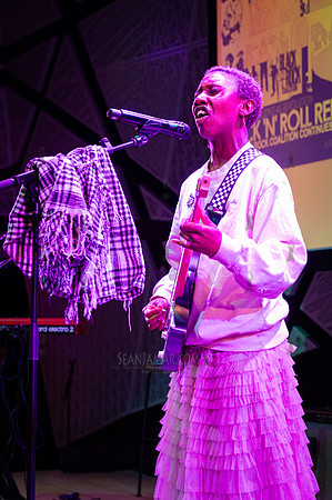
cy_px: 250
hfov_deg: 17.2
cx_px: 166
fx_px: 1095
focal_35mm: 79
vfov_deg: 25.7
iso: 10000
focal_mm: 79
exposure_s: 1/400
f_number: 4.5
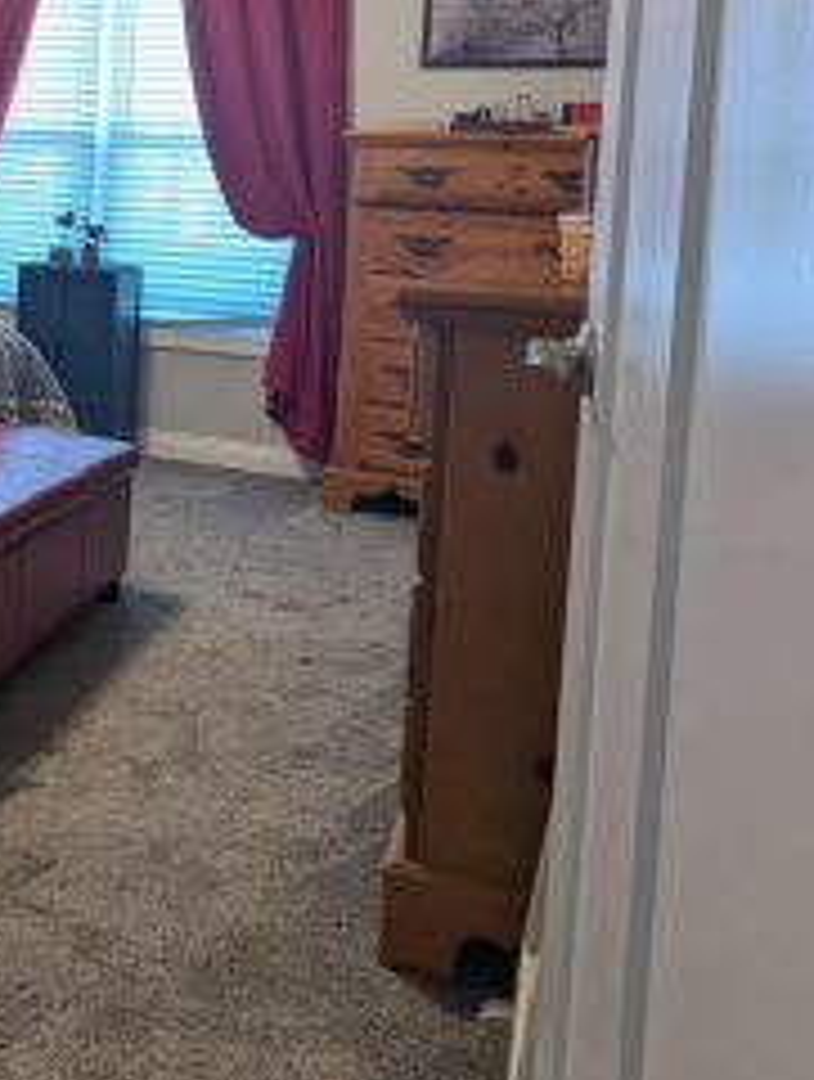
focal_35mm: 36
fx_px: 1125
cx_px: -63
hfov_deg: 34.7
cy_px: 230
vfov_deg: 48.6
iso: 95
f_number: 2.2
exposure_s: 1/24
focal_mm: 1.95
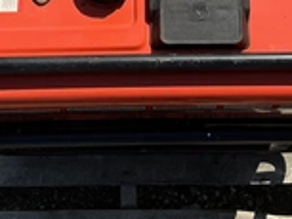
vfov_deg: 19.5
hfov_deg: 26.7
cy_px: -8
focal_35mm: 73
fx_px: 616
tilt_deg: -75.0
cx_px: 139
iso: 25
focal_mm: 3
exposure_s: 1/1279
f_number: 1.8
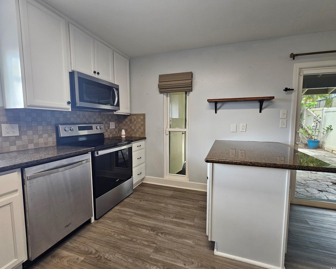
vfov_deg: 88.0
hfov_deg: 100.5
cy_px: 133
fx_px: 139
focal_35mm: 14
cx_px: 180
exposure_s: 1/60
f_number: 2.2
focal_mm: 2.2
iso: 100
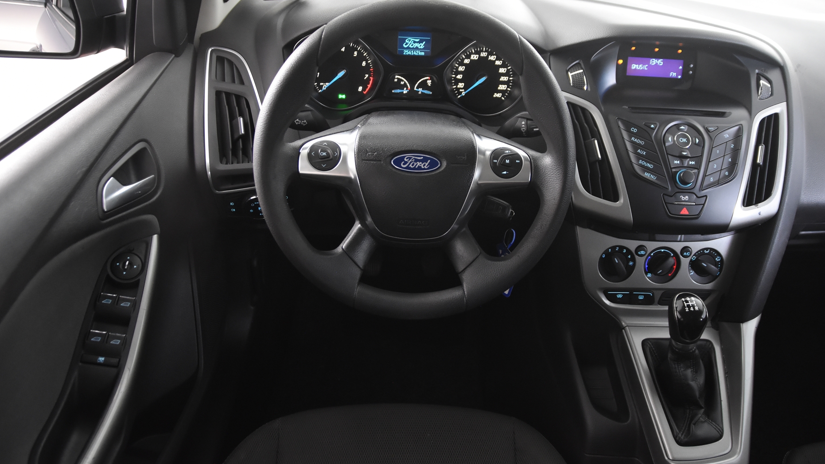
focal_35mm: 28
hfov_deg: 68.8
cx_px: 412
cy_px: 210
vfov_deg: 42.1
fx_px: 603
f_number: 2.8
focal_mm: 17
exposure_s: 1/25
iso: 1800
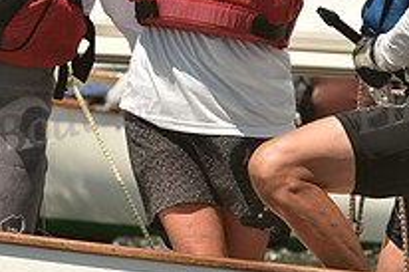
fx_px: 6402
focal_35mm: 564
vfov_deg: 2.4
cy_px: 7
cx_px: 254
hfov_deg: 3.7
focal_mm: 200
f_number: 8
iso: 250
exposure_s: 1/1250
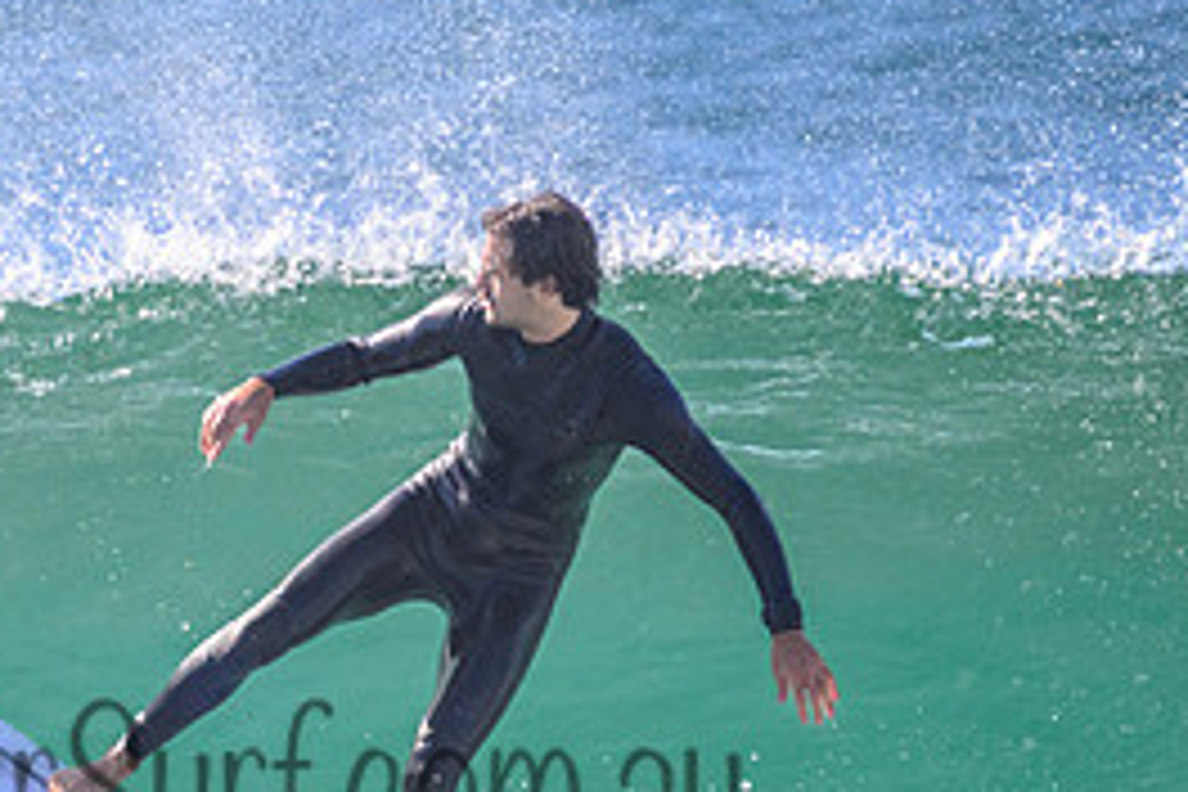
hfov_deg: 1.2
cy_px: 731
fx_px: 57976
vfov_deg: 0.8
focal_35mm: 1757
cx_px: 266
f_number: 11
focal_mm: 800
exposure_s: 1/1600
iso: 2000
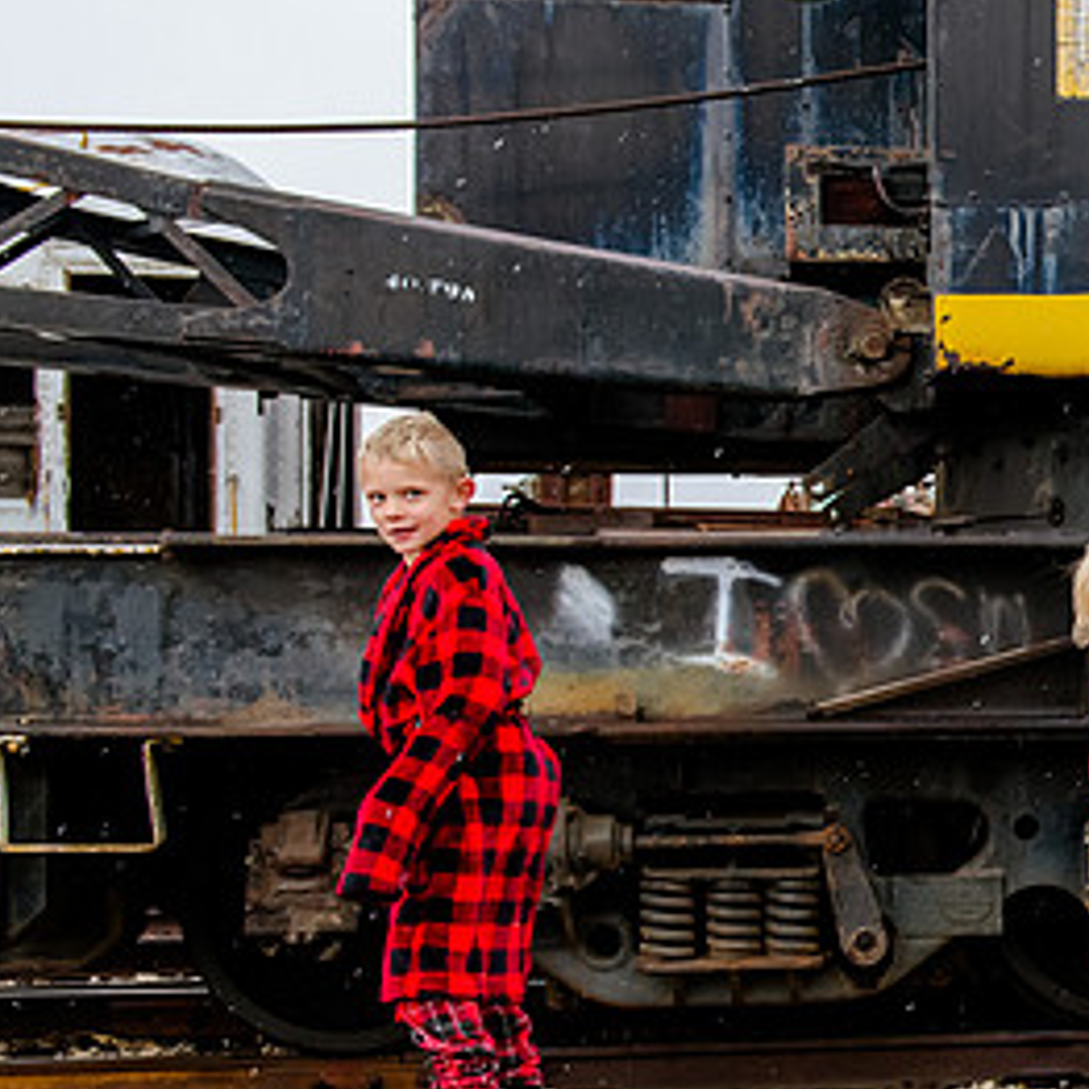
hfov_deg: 21.4
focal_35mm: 75
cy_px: 630
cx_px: 1313
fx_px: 2669
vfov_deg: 23.0
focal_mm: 32
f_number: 7.1
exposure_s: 1/320
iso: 1250
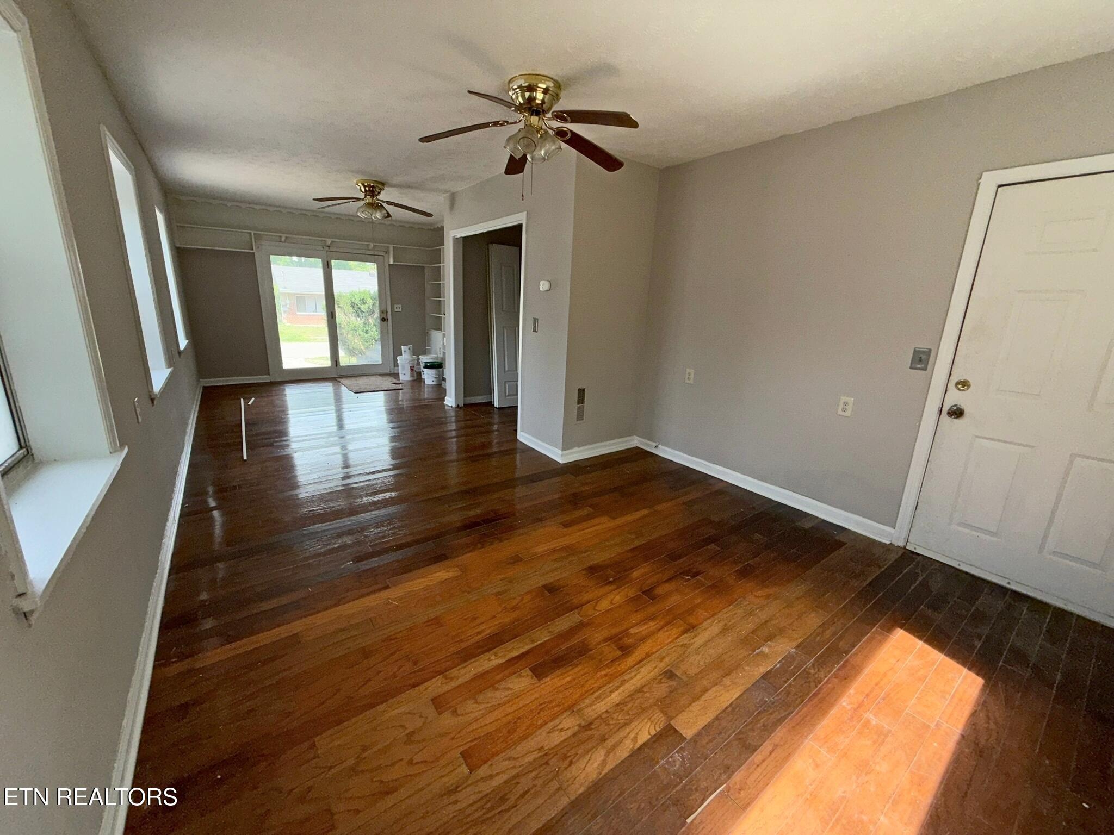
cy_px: 418
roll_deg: -2.5
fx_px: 451
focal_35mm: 14
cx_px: 557
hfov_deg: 102.1
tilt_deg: -13.9
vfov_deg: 85.7
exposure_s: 1/122
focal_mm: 2.22
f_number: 2.2
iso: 20
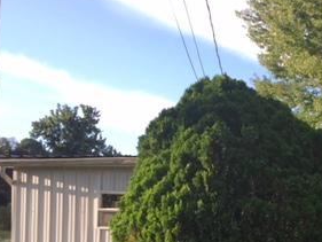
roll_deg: -0.8
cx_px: 351
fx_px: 614
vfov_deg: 21.6
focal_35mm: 66
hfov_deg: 27.1
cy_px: 231
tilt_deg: +0.7
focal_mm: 4.15
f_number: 2.2
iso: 32
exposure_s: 1/439
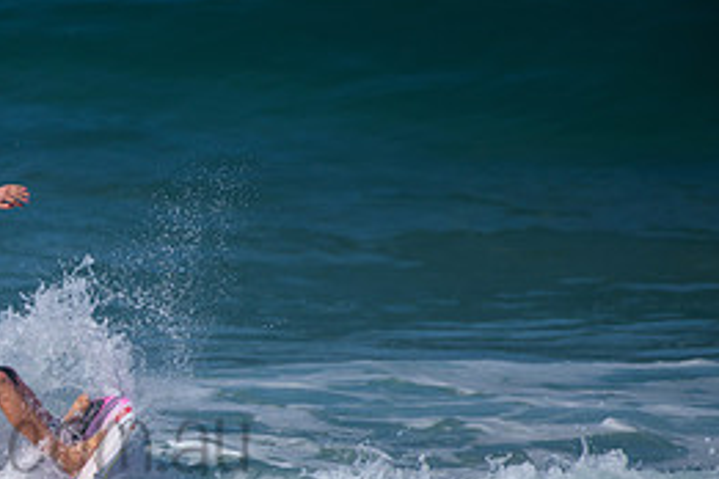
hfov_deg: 1.9
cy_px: 409
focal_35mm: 1111
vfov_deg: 1.2
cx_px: -41
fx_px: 22187
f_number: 5.6
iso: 110
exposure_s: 1/2000
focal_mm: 500
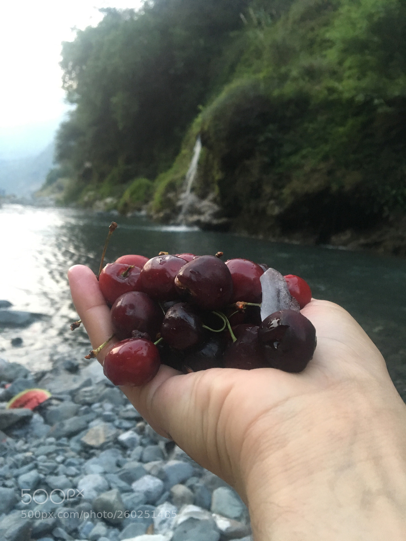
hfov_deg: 48.2
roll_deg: -2.0
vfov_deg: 61.7
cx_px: 203
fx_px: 454
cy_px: 270
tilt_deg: -9.0
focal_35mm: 29
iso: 250
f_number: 2.2
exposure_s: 1/33
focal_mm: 4.15
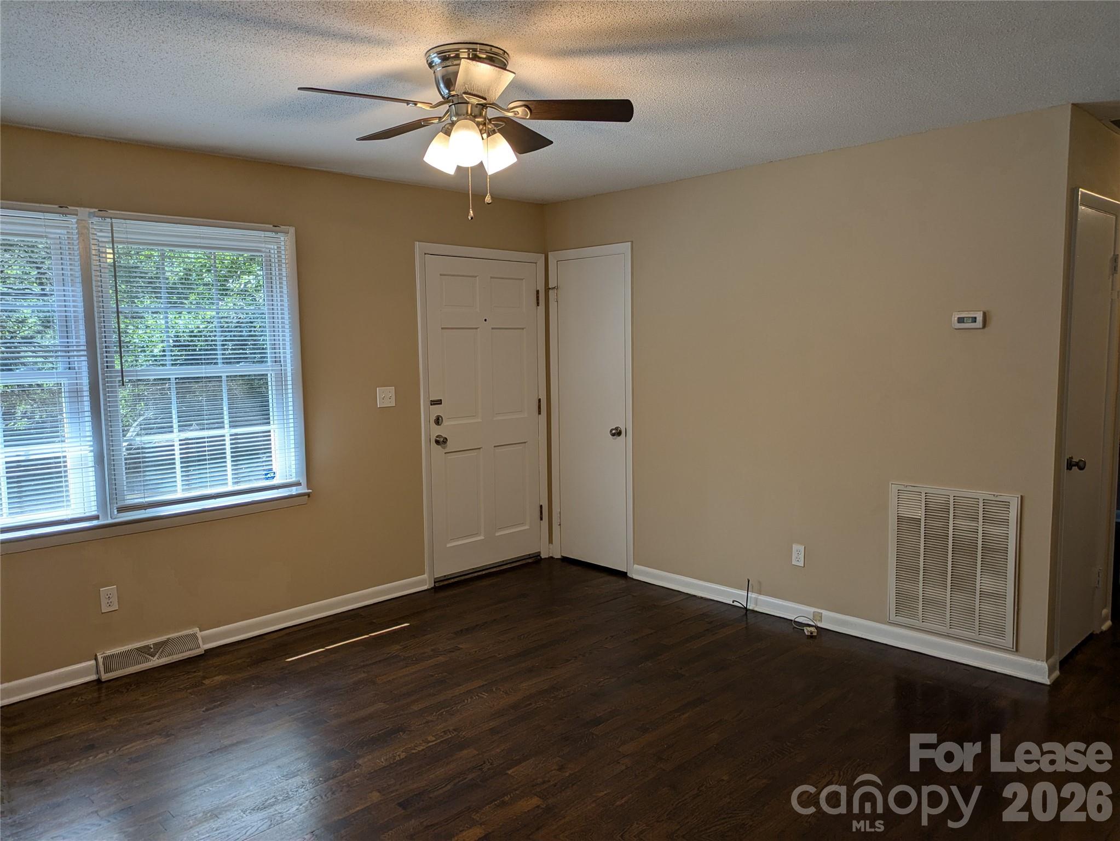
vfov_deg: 54.9
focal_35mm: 25
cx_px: 560
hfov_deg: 69.4
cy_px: 420
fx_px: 809
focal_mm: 5.43
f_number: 1.89
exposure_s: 1/121
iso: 55
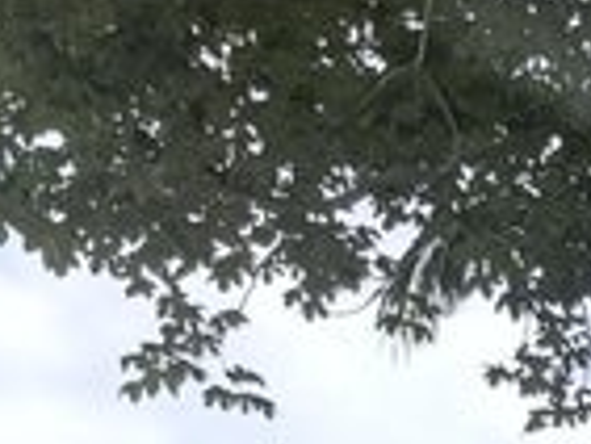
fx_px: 2375
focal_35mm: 139
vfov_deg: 9.5
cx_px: 1635
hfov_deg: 10.8
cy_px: 1051
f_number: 1.7
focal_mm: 6.11
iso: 50
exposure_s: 1/324
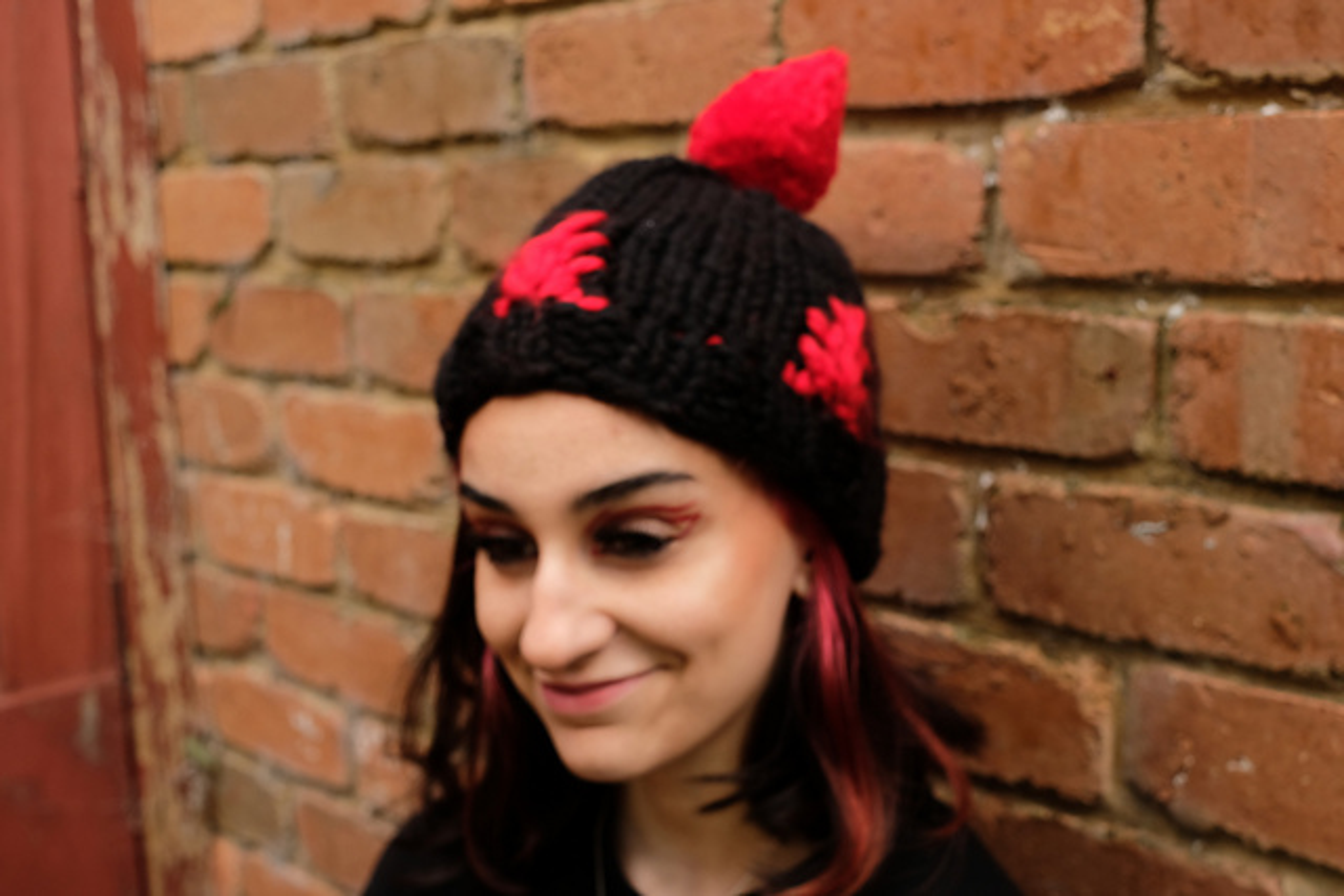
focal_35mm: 41
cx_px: 672
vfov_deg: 32.6
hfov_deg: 47.4
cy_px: 448
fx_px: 1531
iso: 400
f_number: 5
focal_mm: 27
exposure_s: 1/85
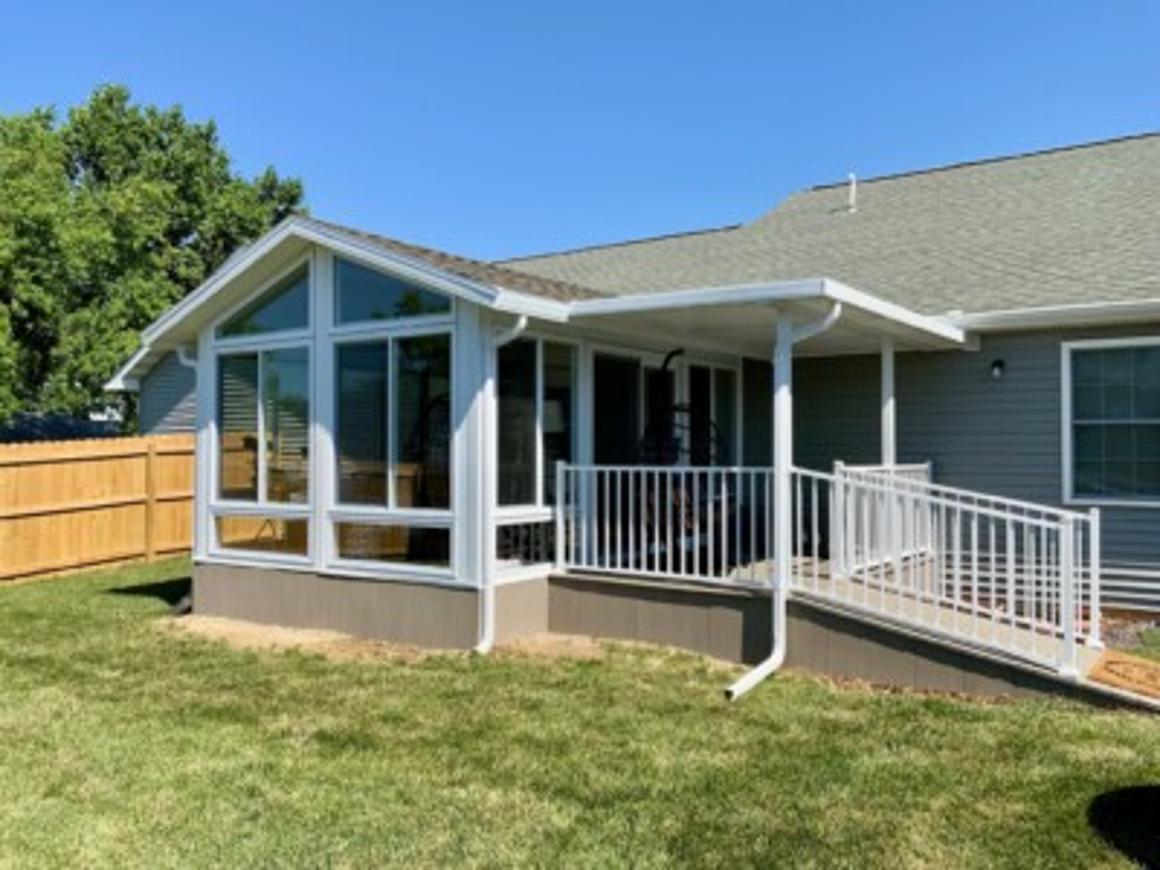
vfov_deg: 48.2
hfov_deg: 61.7
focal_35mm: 29
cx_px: 580
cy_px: 435
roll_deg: -1.1
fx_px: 972
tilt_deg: +1.1
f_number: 1.8
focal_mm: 3
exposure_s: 1/1848
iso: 16
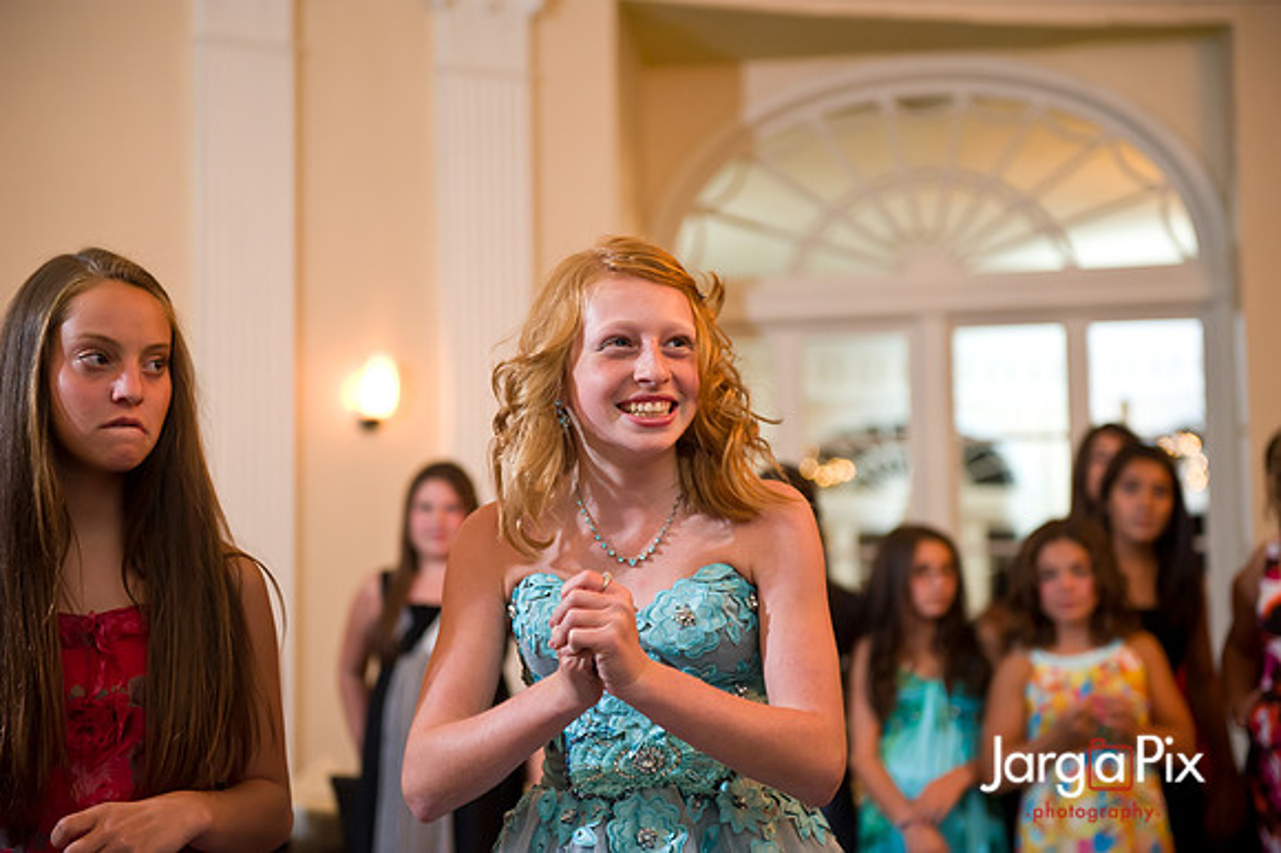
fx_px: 2489
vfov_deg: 19.4
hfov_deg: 28.9
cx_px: 640
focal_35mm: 70
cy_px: 426
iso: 1600
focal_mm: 70
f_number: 3.2
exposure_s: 1/125
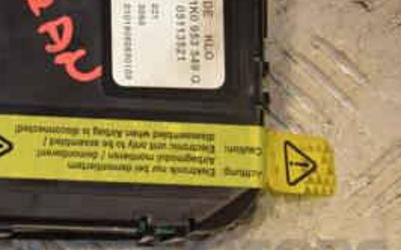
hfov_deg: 10.4
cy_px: 62
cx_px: -33
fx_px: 2185
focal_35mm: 200
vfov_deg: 6.6
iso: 800
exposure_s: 1/200
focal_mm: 58
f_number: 6.3
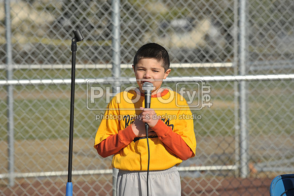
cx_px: 147
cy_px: 98
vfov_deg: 6.9
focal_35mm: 200
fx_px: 1632
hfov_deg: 10.3
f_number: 7.1
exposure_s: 1/2000
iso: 400
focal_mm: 200
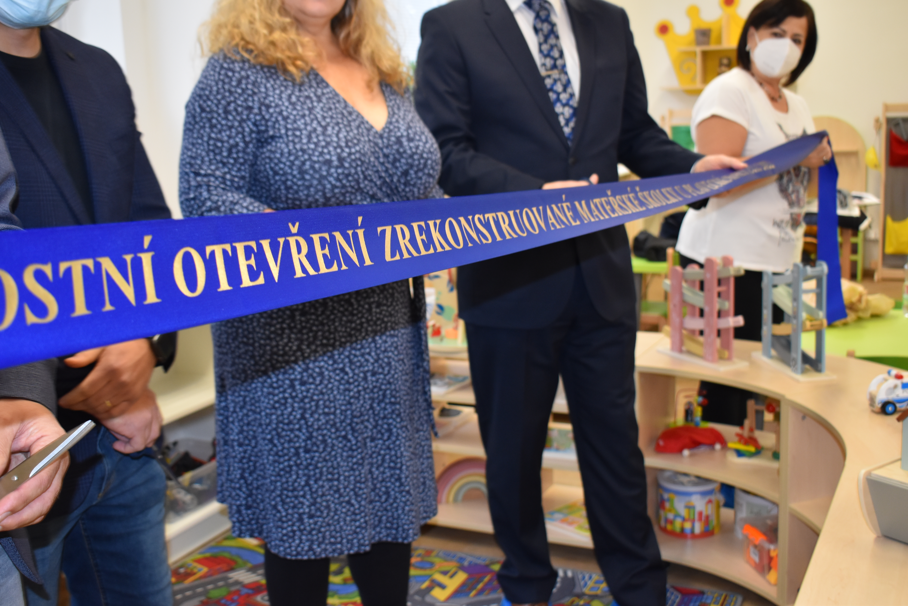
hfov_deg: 45.0
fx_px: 1097
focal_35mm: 44
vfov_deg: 30.9
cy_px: 303
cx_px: 454
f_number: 5
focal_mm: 29
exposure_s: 1/100
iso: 800
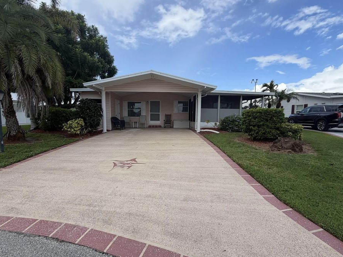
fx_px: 159
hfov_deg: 94.5
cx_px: 173
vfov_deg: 78.1
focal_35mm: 16
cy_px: 131
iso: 25
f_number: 2.2
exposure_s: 1/770
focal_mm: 2.22
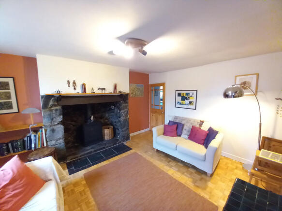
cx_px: 141
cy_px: 106
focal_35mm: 13
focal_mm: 1.13
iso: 400
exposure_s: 1/14.3
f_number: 2.2
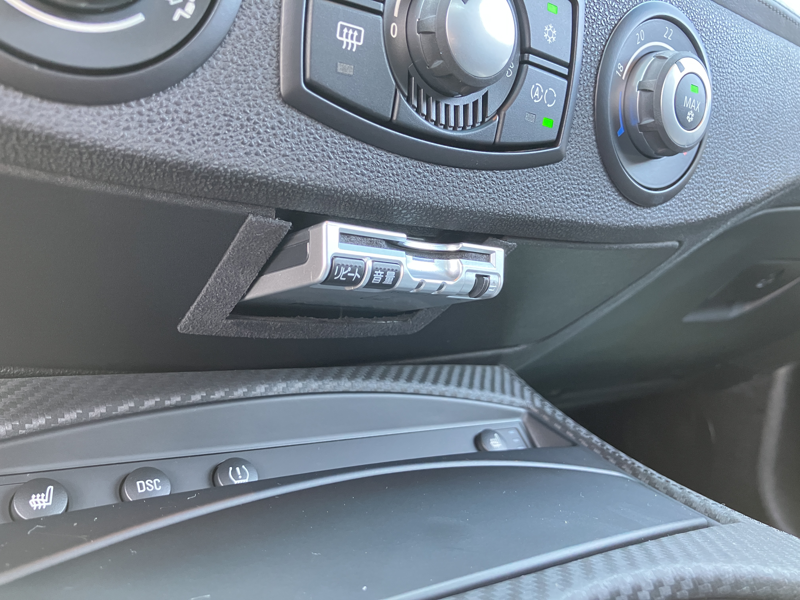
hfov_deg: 63.4
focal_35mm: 28
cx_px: 400
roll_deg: -1.6
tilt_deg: +3.4
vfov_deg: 49.7
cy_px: 300
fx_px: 647
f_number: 1.8
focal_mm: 3.99
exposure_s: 1/60
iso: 320
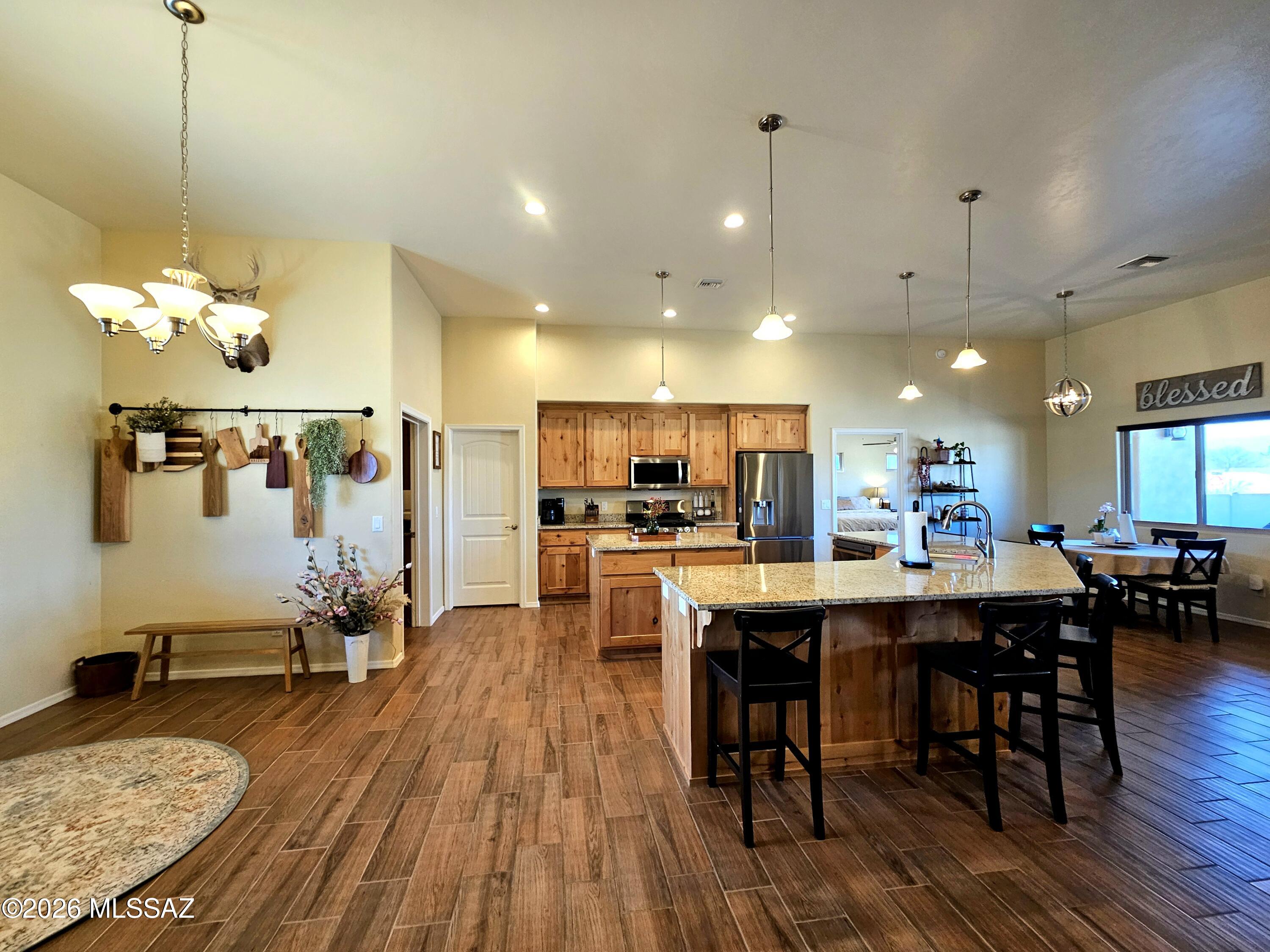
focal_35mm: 13
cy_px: 476
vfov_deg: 89.9
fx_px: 477
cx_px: 635
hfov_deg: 106.2
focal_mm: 2.2
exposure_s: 1/60.2
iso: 125
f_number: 2.2
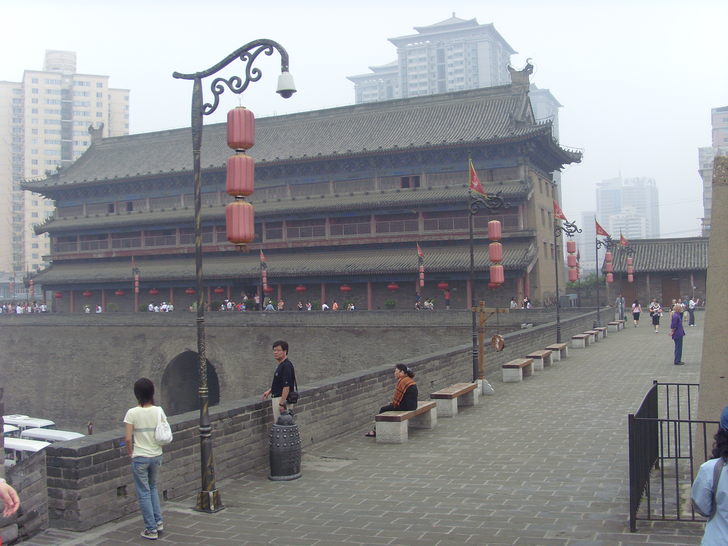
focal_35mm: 36
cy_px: 273
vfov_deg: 39.7
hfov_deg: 51.4
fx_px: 757
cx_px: 364
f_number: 3.5
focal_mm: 6
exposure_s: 1/250
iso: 80
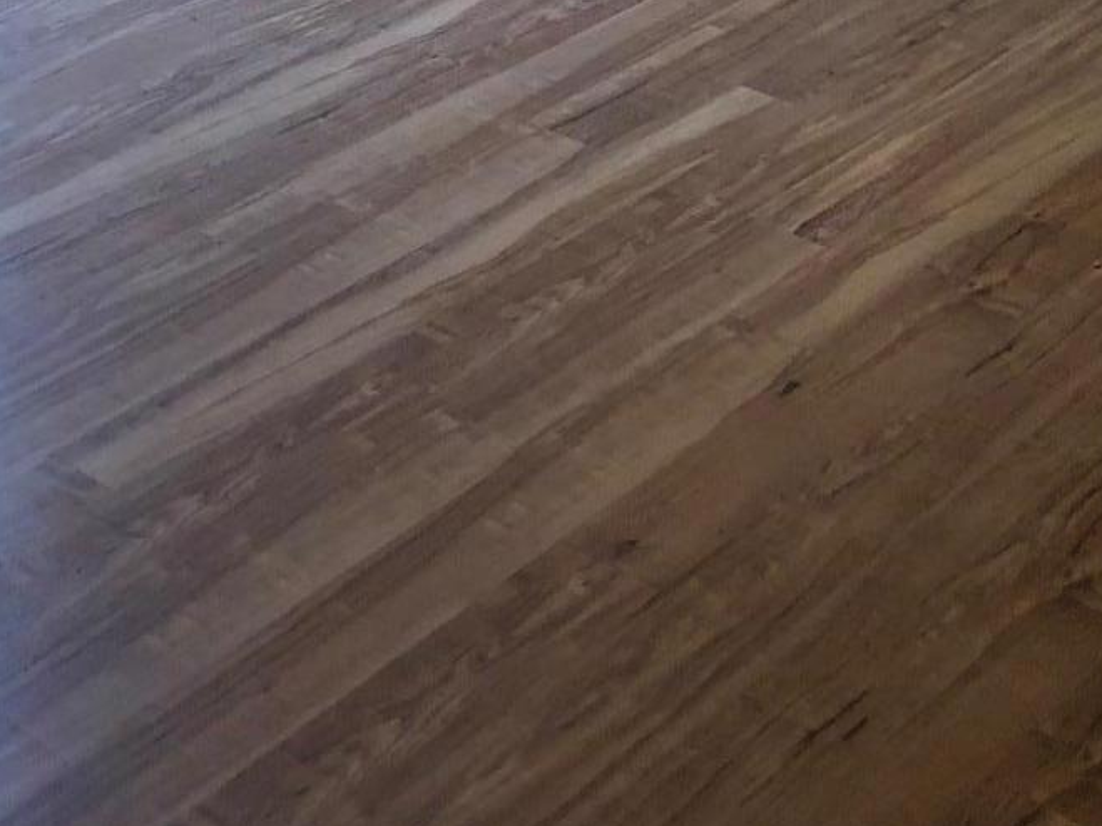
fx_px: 2705
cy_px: -824
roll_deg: +2.0
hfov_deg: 23.0
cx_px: 632
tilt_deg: -3.5
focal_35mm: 85
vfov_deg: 14.4
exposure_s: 1/30
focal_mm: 3.99
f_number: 1.8
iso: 25
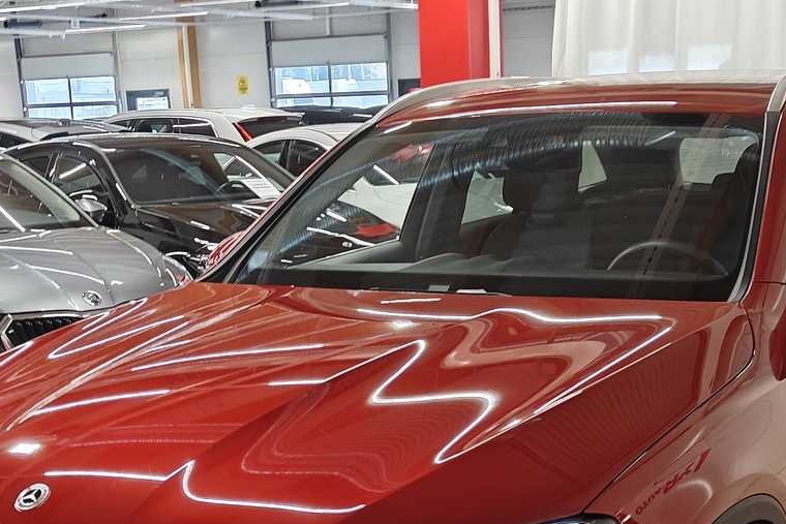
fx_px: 1419
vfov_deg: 20.3
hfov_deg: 30.9
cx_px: 455
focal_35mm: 65
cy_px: 526
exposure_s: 1/100
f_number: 1.8
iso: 100
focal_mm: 5.59
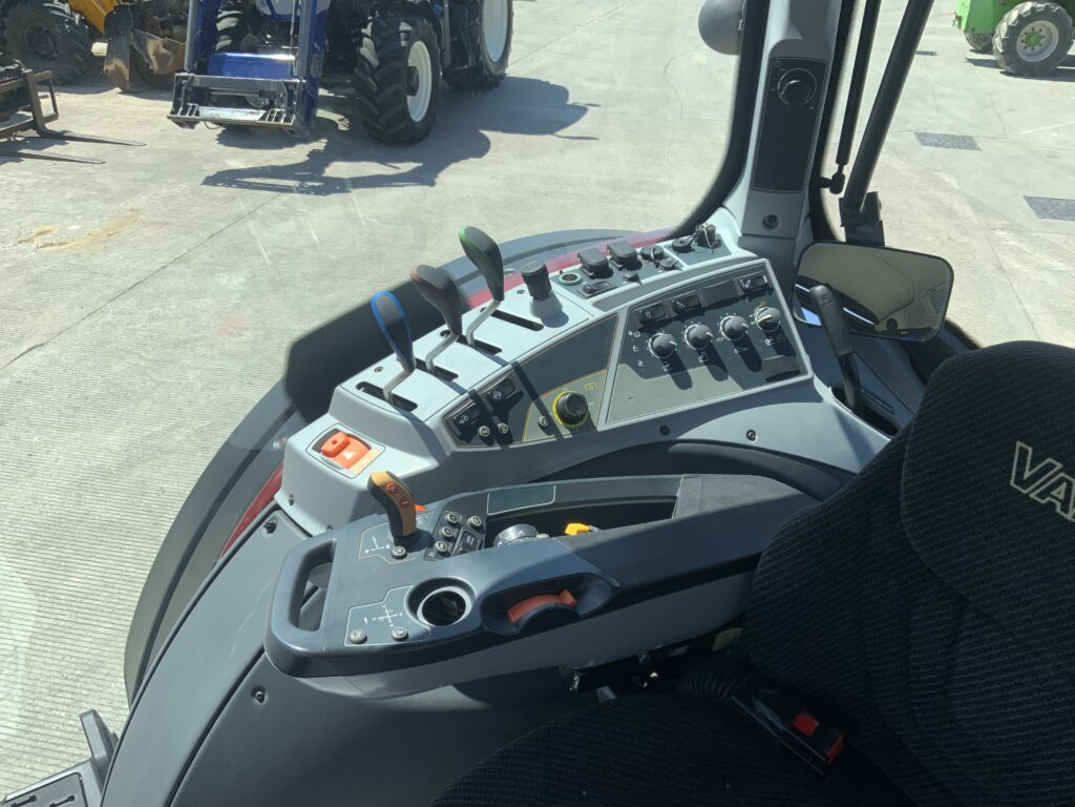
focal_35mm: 29
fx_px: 901
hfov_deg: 61.7
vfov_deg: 48.2
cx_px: 538
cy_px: 404
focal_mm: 3
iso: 16
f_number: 1.8
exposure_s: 1/898
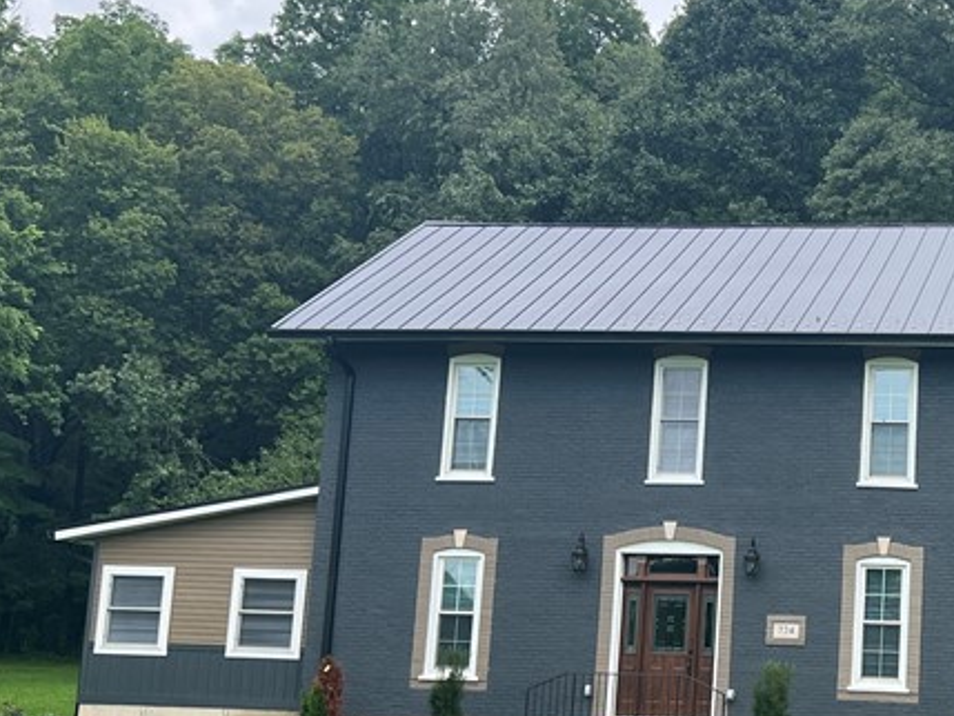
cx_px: 938
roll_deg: -1.7
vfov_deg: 23.5
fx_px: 1709
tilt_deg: +9.0
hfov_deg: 29.3
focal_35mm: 62
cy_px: 491
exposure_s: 1/1038
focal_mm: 5.7
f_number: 1.5
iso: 50
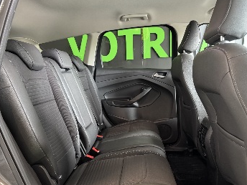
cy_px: 108
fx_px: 207
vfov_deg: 48.0
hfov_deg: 61.3
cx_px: 104
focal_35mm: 29
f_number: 1.78
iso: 640
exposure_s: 1/33
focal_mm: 6.76
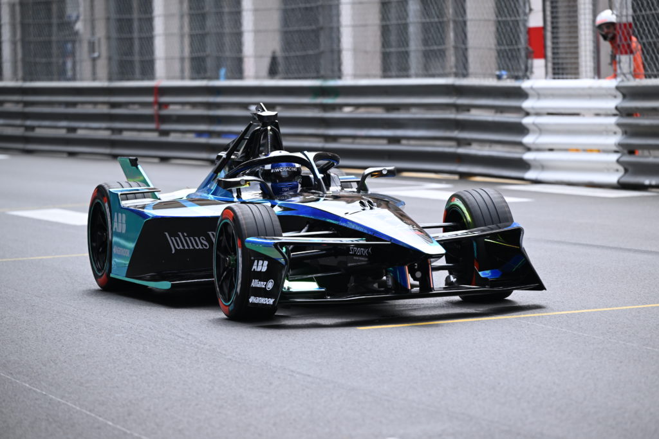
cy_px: 220
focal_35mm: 200
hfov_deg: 10.3
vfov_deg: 6.9
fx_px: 3661
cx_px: 330
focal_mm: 200
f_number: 4
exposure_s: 1/1250
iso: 320
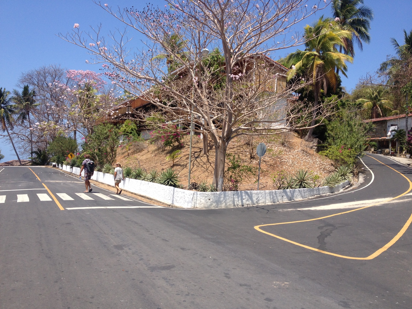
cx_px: 206
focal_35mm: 35
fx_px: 417
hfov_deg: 52.6
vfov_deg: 40.7
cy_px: 154
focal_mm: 4.28
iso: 50
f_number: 2.4
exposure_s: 1/1672
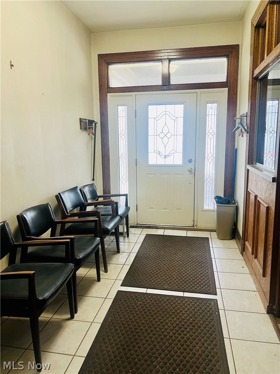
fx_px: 280
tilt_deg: -8.9
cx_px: 140
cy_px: 187
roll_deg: +0.1
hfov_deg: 53.1
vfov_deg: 67.3
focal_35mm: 26
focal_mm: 5.7
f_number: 1.5
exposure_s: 1/60
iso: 160
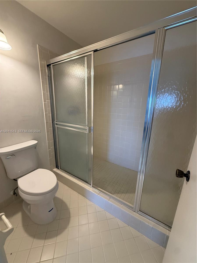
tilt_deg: -13.8
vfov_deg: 102.1
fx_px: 106
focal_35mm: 14
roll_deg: -1.3
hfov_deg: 85.7
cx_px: 98
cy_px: 132
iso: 500
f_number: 2.2
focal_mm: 2.22
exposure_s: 1/120
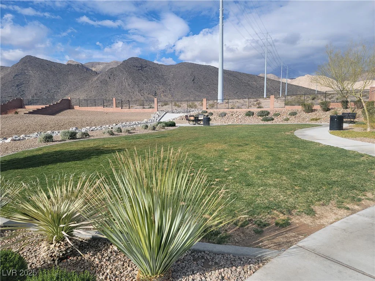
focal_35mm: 24
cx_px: 188
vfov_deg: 56.8
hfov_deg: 71.6
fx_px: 260
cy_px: 140
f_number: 1.8
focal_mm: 6.7
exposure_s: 1/1033
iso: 16
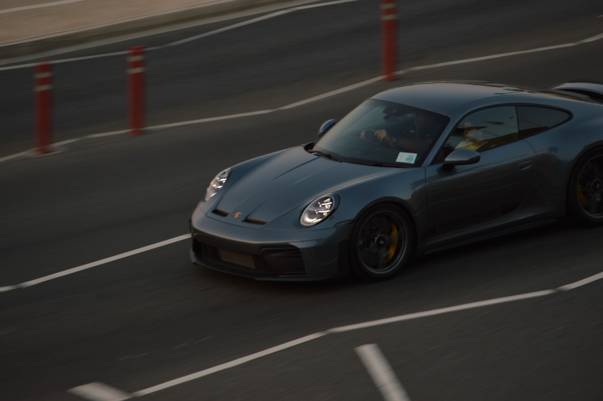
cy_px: 200
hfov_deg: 7.4
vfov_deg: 4.9
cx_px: 302
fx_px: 4644
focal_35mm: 278
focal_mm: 185
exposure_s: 1/100
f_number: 5.6
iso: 200
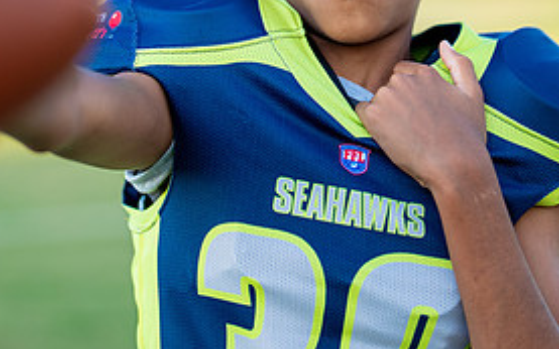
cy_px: -8
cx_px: 343
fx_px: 2026
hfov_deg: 15.7
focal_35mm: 133
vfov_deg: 9.8
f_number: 1.2
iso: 160
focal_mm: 50
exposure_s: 1/2000
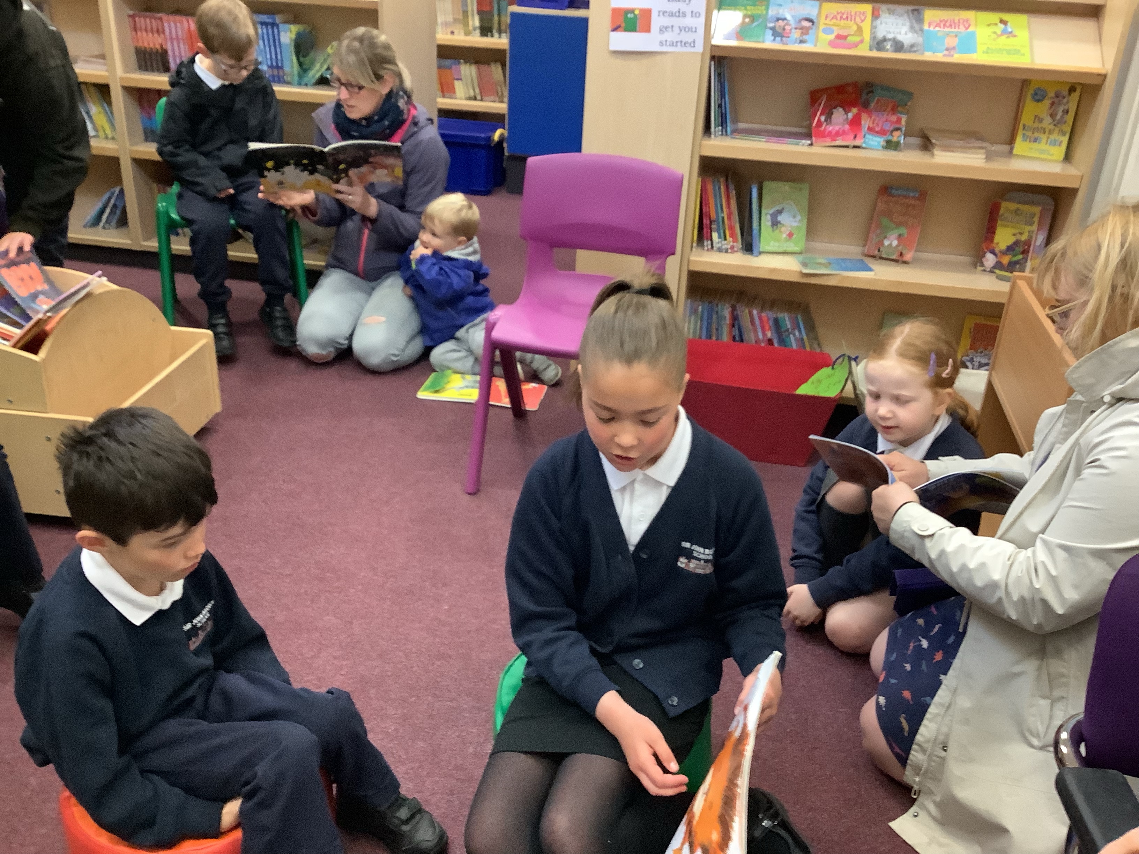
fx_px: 1020
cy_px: 427
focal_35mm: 31
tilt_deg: -26.7
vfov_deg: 45.4
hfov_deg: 58.4
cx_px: 570
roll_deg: -2.0
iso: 320
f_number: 2.4
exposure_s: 1/40
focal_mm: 3.3
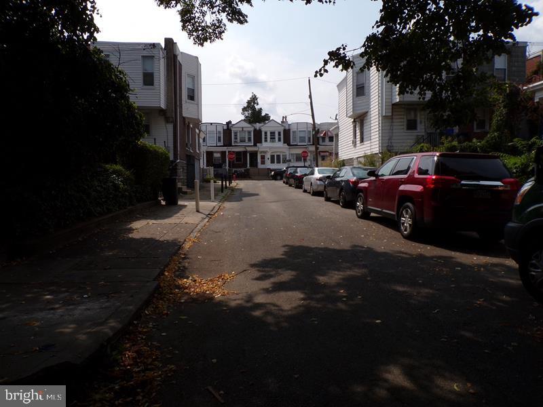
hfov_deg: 71.6
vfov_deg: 56.8
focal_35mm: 24
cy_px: 204
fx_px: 376
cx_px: 272
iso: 80
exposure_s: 1/550
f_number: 5.8
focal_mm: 4.3
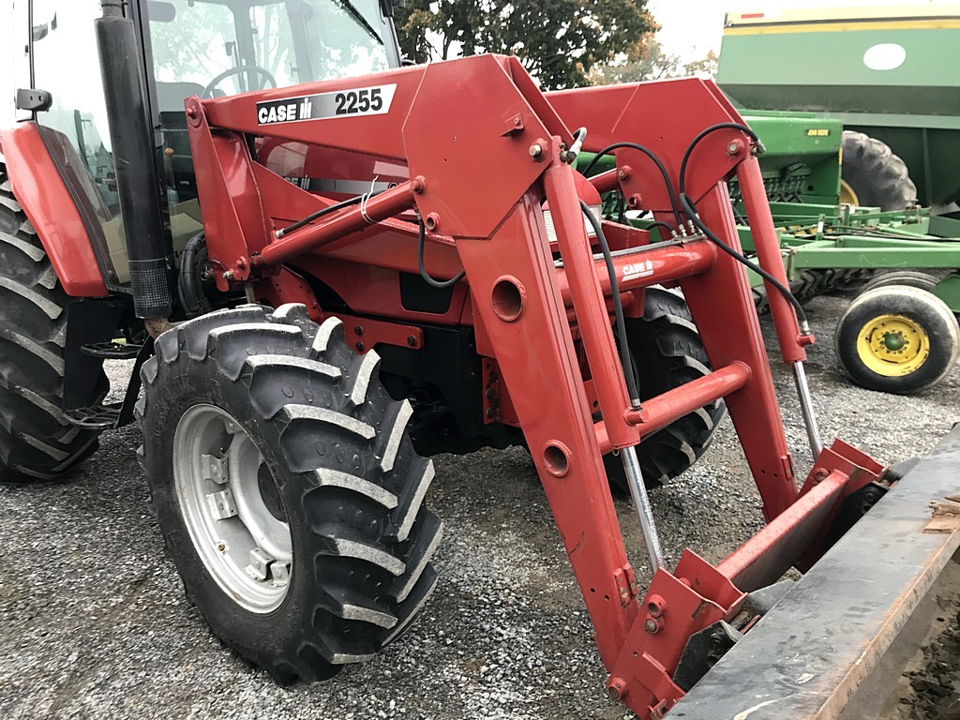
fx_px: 777
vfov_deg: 49.7
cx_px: 480
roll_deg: +0.4
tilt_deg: -11.2
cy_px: 360
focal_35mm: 28
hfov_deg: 63.4
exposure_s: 1/120
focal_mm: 3.99
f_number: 1.8
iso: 40
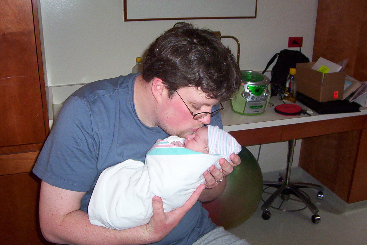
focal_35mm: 43
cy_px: 122
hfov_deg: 45.4
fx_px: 438
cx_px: 184
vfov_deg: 31.2
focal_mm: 5.77
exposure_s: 1/60
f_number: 2.73
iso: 140
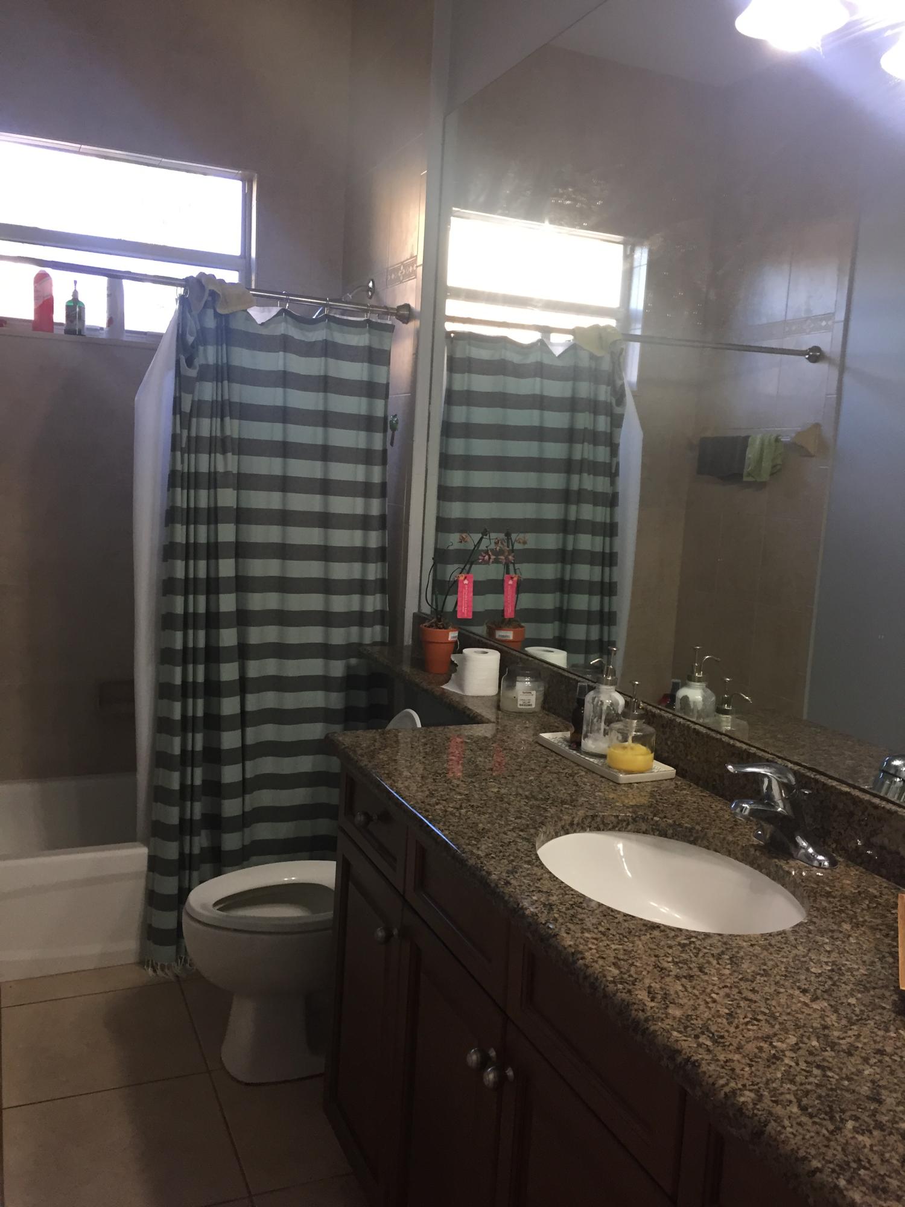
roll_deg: -2.9
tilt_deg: -6.3
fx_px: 1011
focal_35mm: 29
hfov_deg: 48.2
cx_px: 452
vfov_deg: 61.7
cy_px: 604
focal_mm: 4.15
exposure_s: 1/30
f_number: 2.2
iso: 40
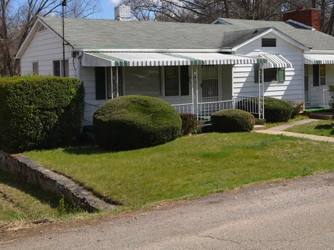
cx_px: 184
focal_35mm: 51
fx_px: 492
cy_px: 88
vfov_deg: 28.4
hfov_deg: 37.5
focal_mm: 24
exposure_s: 1/200
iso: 100
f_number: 9
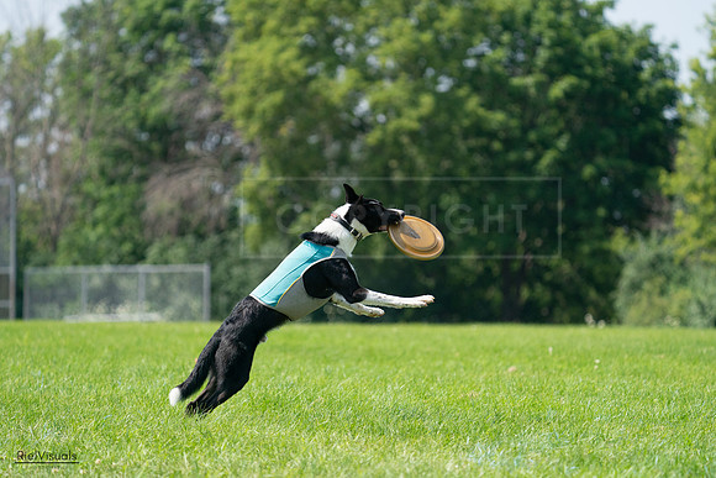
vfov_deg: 5.7
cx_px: 358
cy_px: 239
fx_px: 4834
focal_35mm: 243
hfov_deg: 8.5
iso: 1600
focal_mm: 243
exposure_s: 1/4000
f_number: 5.6
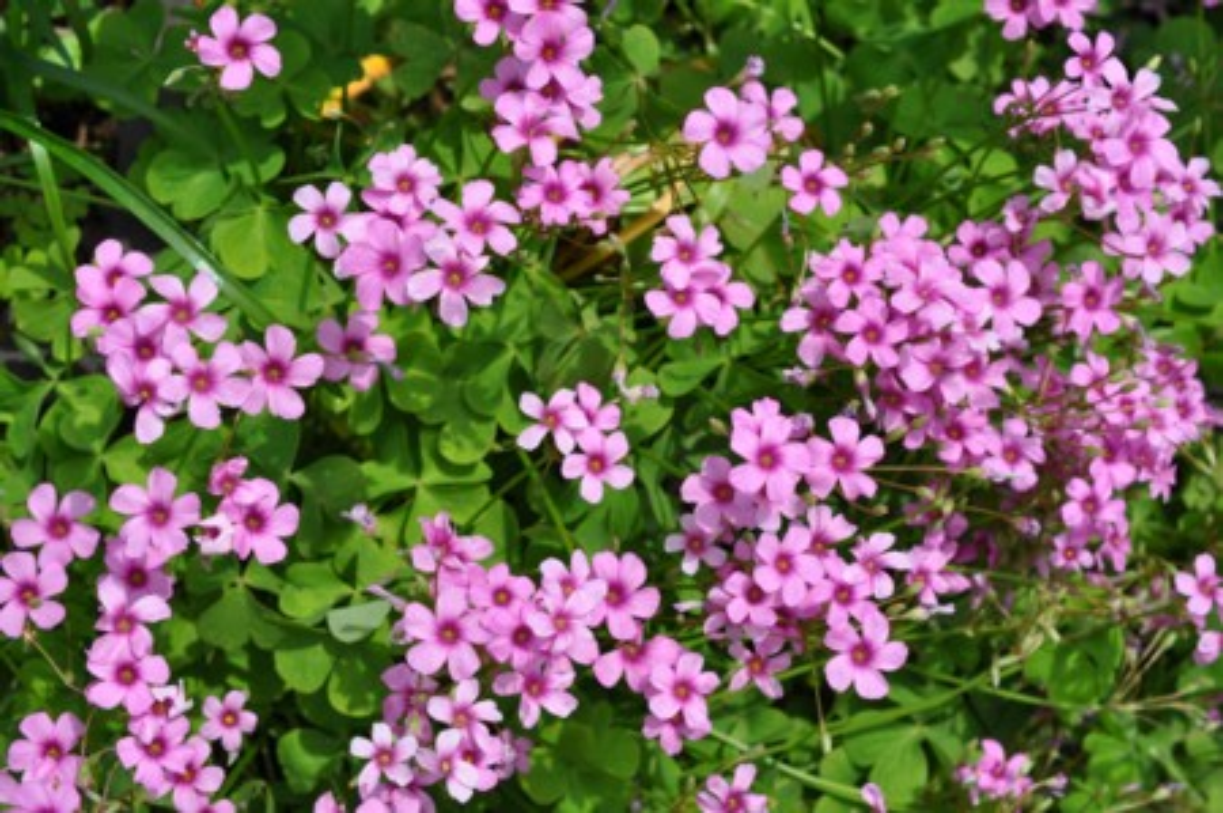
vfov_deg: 22.6
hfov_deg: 33.4
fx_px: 2036
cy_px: 406
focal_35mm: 60
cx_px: 612
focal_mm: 40
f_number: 9
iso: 200
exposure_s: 1/320
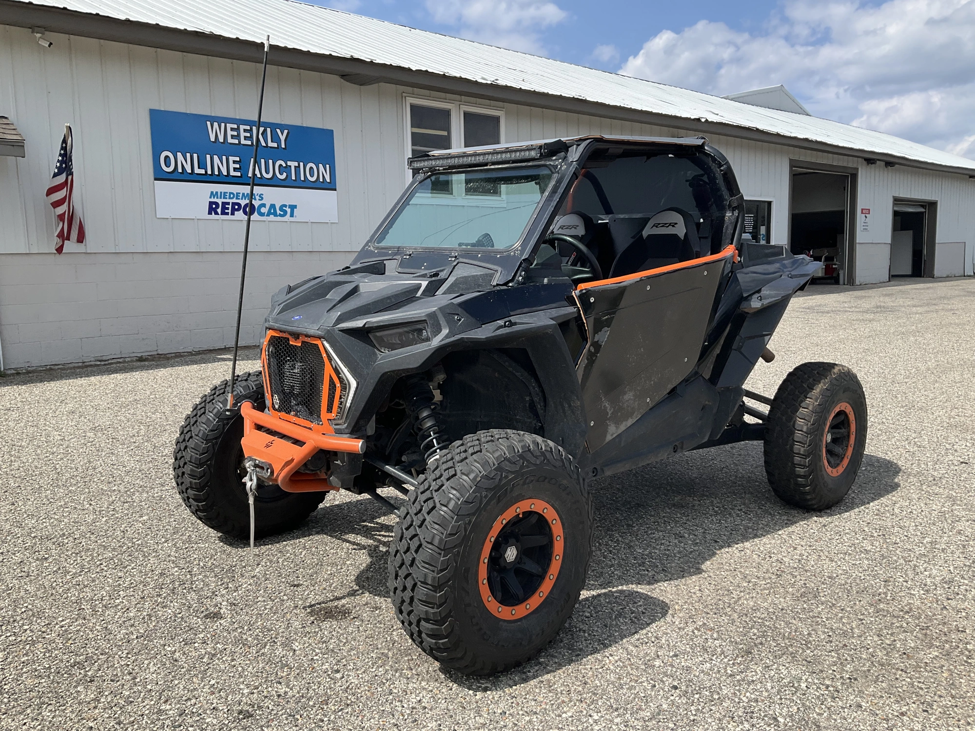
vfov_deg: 48.2
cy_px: 366
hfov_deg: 61.7
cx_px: 488
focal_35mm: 29
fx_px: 817
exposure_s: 1/1534
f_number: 1.8
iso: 25
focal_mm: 3
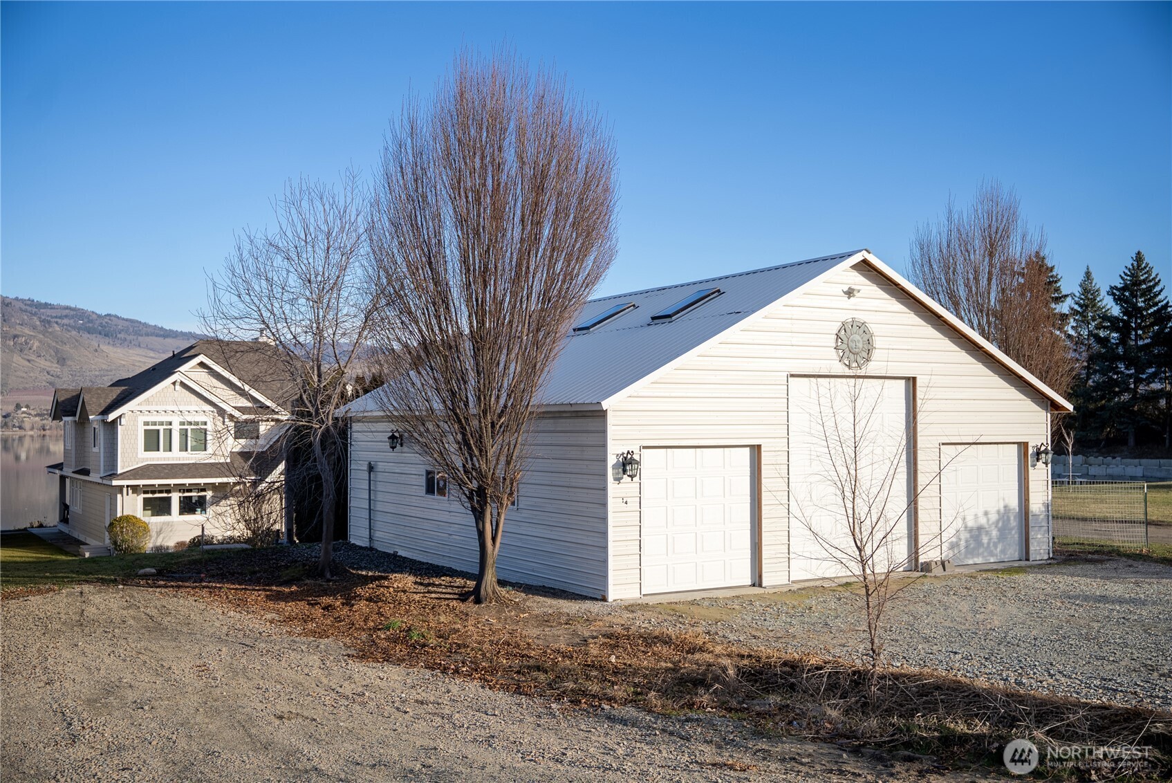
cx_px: 586
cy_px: 392
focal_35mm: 36
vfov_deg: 37.2
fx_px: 1163
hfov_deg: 53.5
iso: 80
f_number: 2.8
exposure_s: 1/8000
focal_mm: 35.7
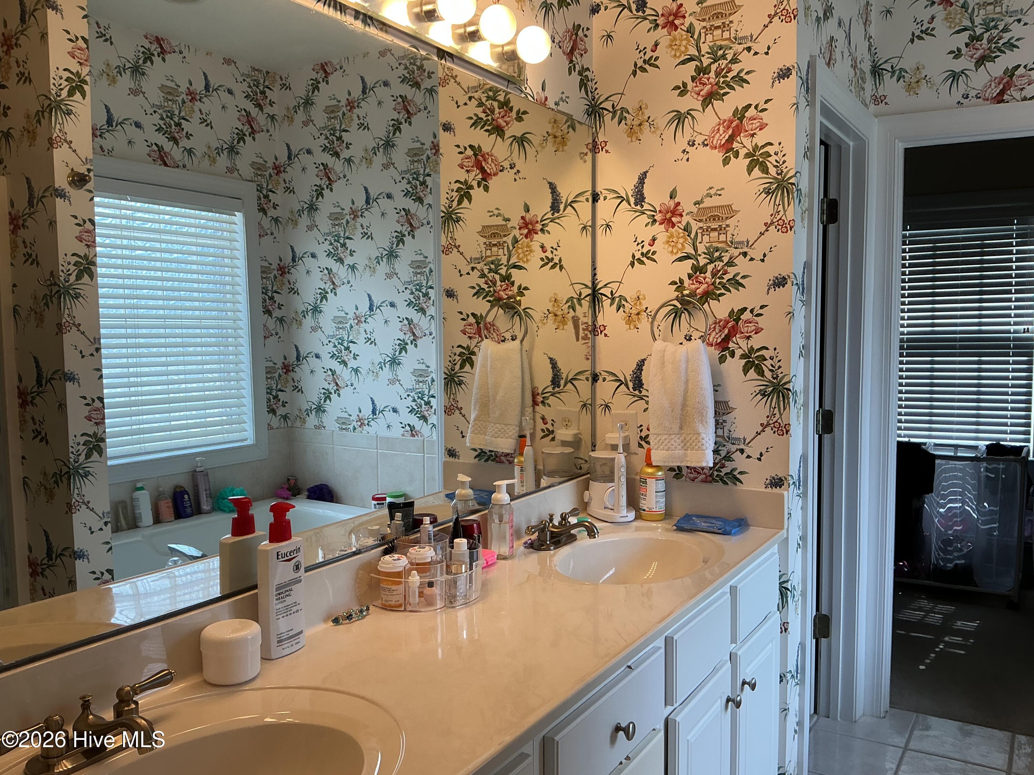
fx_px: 866
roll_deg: +1.0
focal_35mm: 29
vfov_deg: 48.2
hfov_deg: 61.7
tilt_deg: -4.2
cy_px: 388
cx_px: 517
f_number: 1.8
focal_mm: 3
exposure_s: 1/120
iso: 20
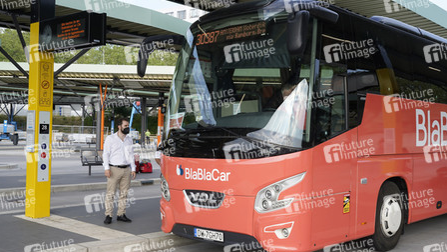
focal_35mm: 39
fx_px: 462
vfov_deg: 30.4
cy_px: 126
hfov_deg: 51.6
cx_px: 223
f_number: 8
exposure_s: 1/80
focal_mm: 37
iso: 100
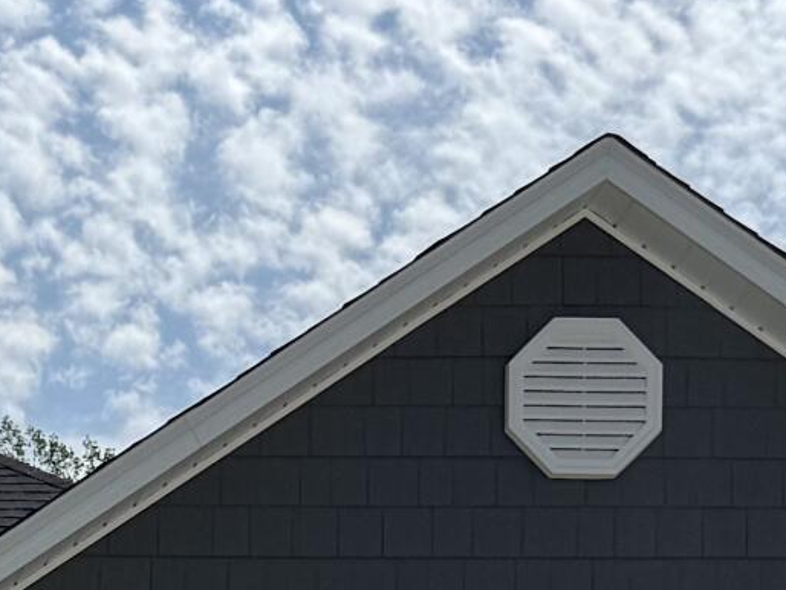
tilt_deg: -1.0
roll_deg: -0.1
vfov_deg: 9.4
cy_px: 1417
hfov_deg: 13.8
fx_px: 3180
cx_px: -90
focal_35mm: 140
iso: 80
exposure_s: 1/11905
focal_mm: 6.76
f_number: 1.78
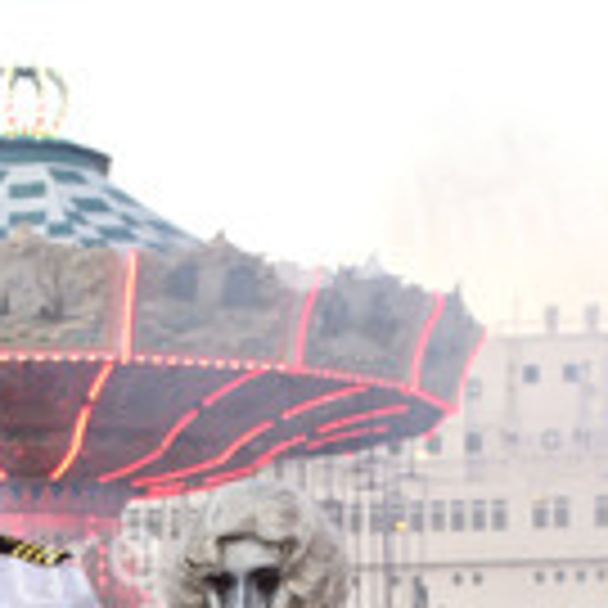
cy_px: 860
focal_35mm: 131
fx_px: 2603
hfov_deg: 13.2
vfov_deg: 12.8
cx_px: 79
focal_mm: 52
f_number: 5
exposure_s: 1/400
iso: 250
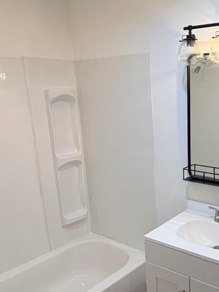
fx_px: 312
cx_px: 185
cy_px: 178
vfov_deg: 49.7
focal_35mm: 37
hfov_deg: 36.9
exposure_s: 1/120
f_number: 2.2
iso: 160
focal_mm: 2.22
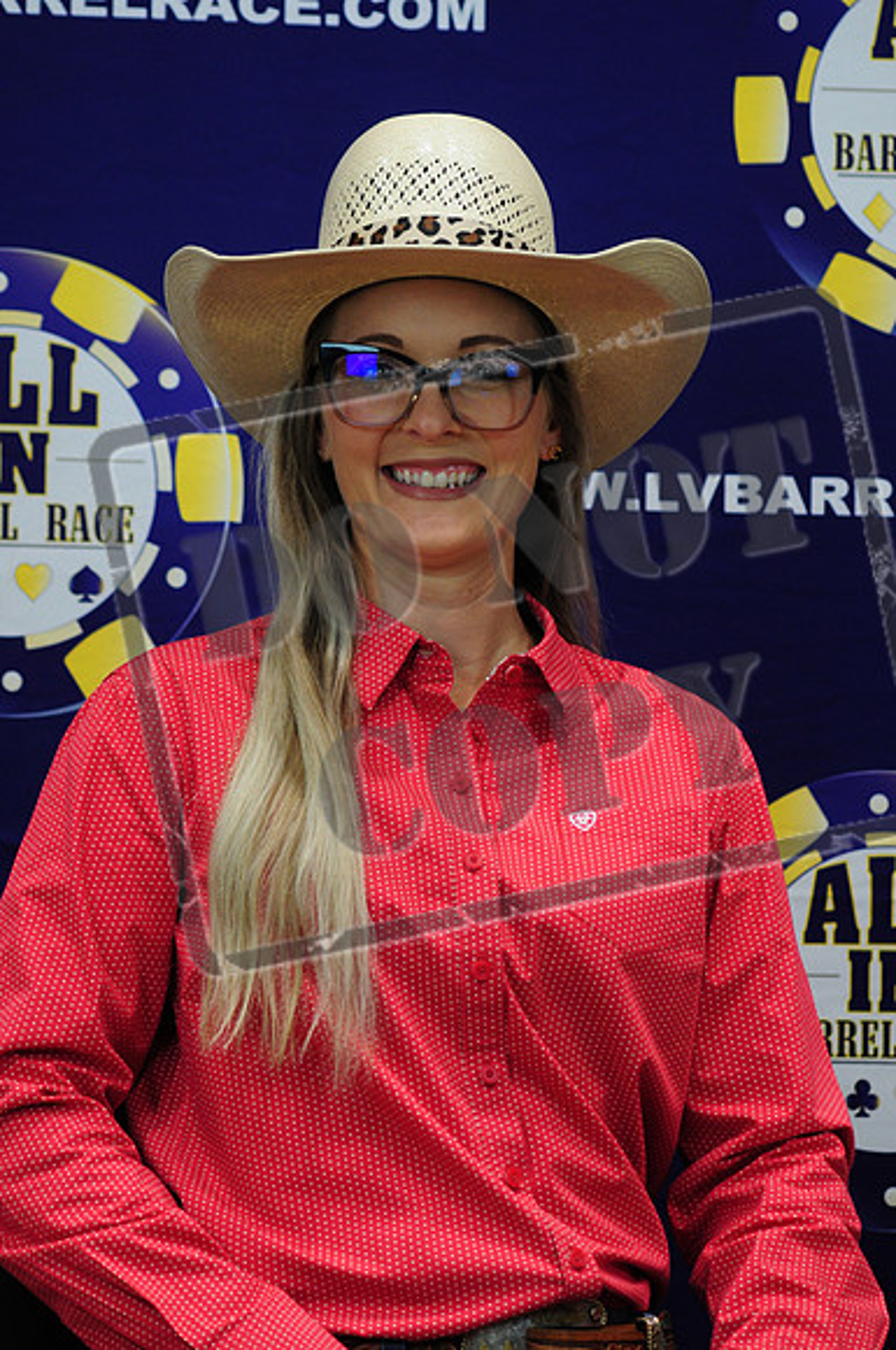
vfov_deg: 16.7
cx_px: 448
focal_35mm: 123
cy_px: 675
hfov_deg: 11.1
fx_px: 4605
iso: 640
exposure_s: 1/125
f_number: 4
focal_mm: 82
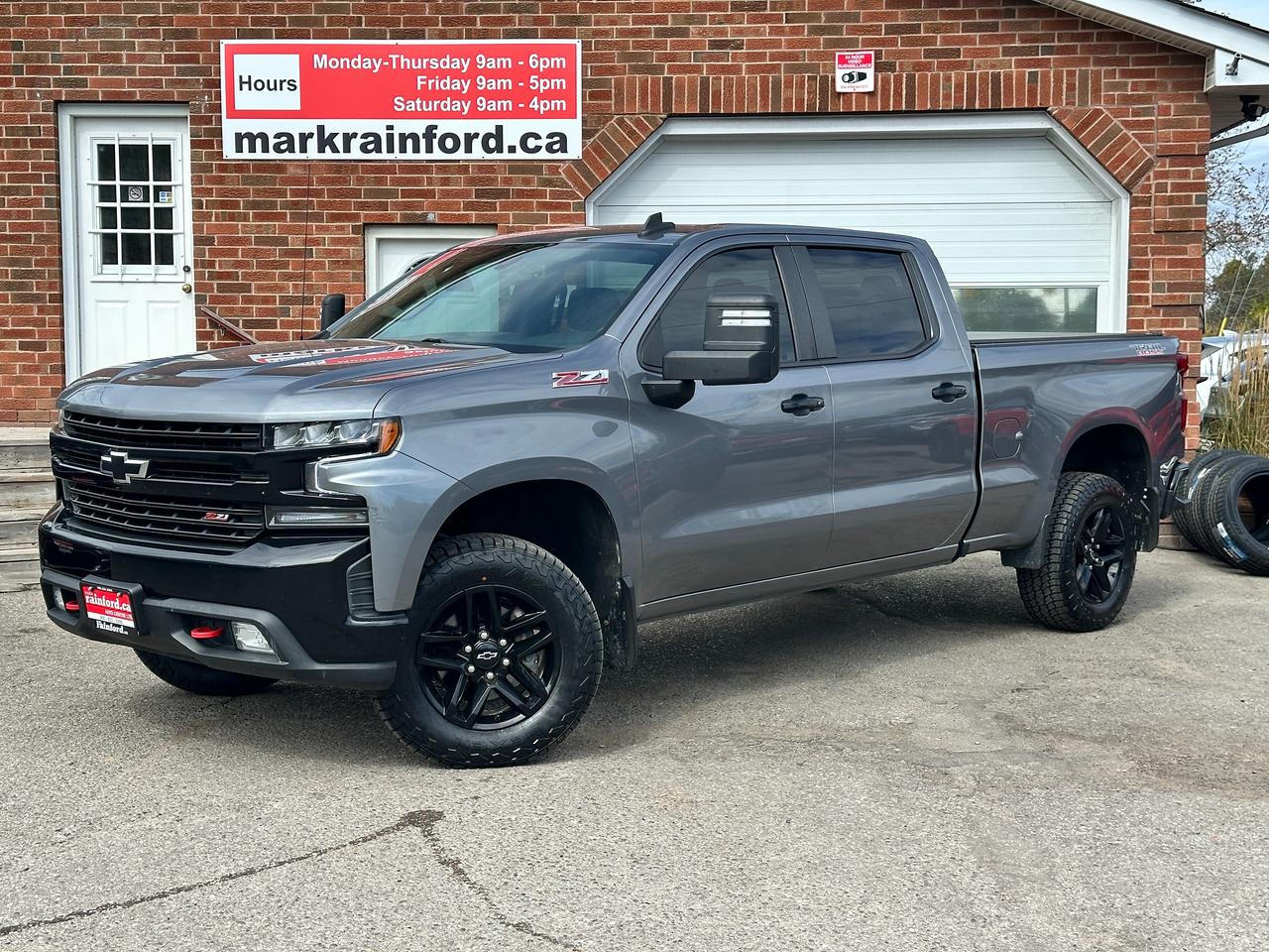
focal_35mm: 48
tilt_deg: -3.8
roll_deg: +0.3
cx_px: 634
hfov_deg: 39.7
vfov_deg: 30.3
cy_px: 476
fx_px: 1760
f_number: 1.78
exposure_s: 1/2203
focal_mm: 6.86
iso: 64
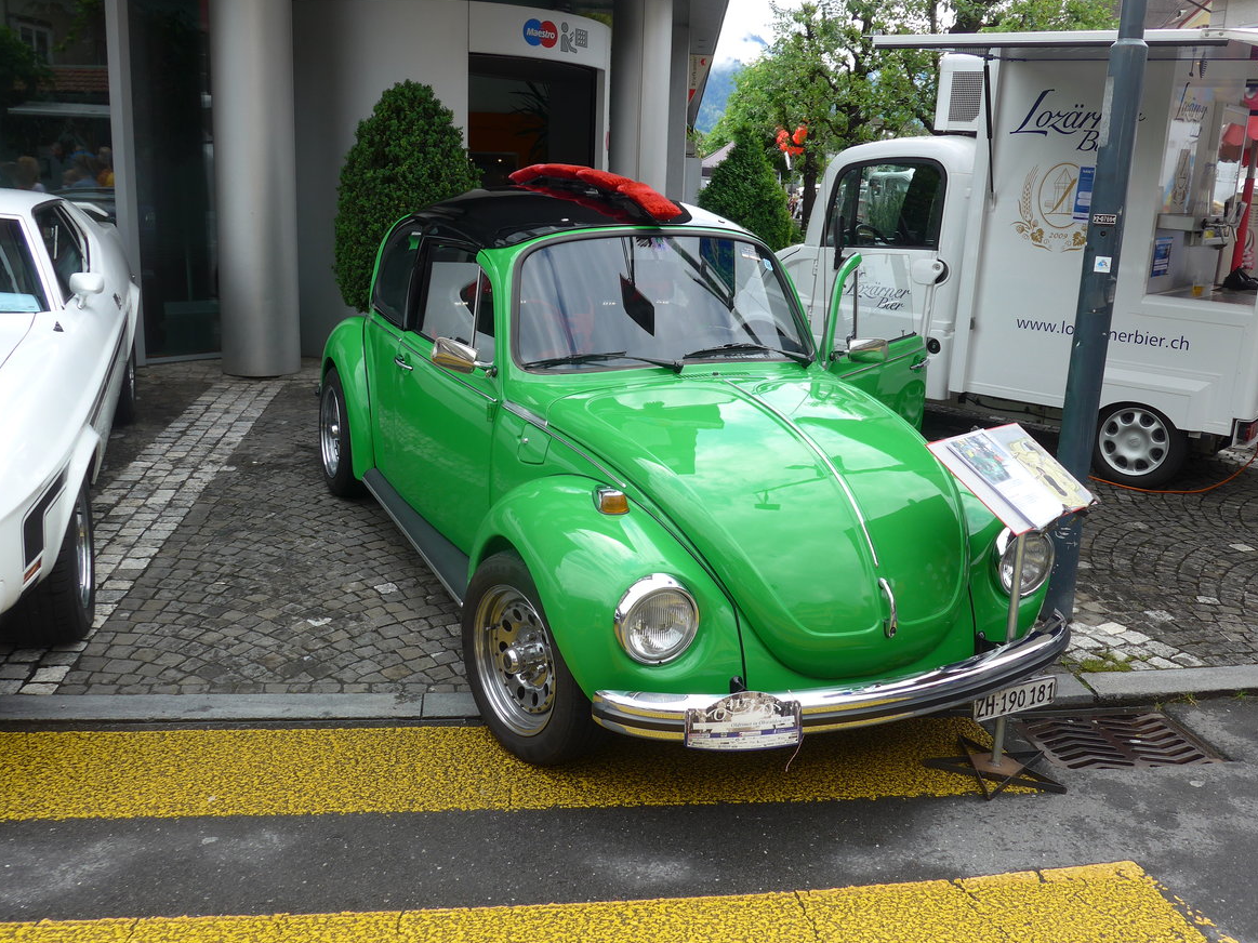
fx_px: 1163
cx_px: 638
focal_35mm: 32
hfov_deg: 56.8
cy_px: 463
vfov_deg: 44.2
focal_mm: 6.5
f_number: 2.8
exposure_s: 1/640
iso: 80
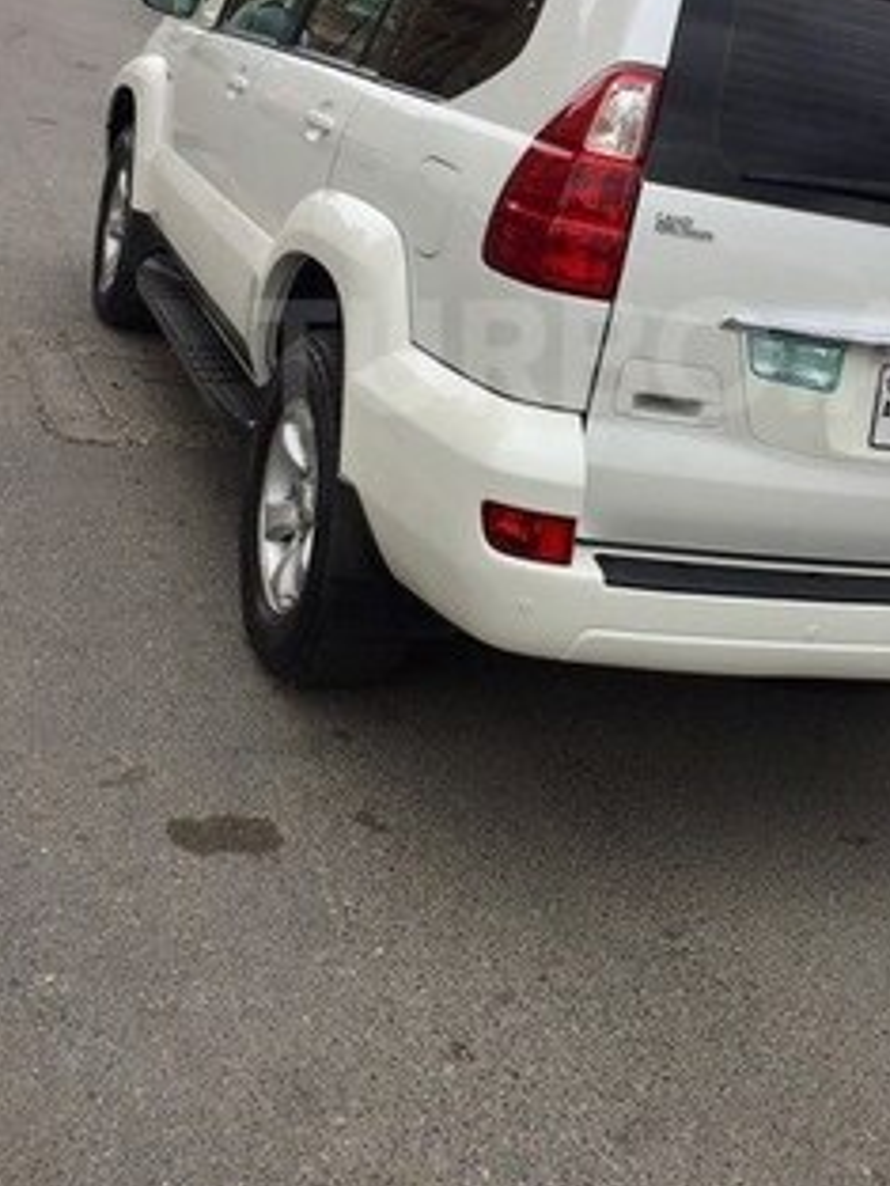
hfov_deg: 31.1
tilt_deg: -10.3
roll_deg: -12.5
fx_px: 1576
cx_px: 640
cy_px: 356
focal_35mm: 46
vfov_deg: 40.5
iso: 32
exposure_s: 1/942
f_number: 2.2
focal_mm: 4.15
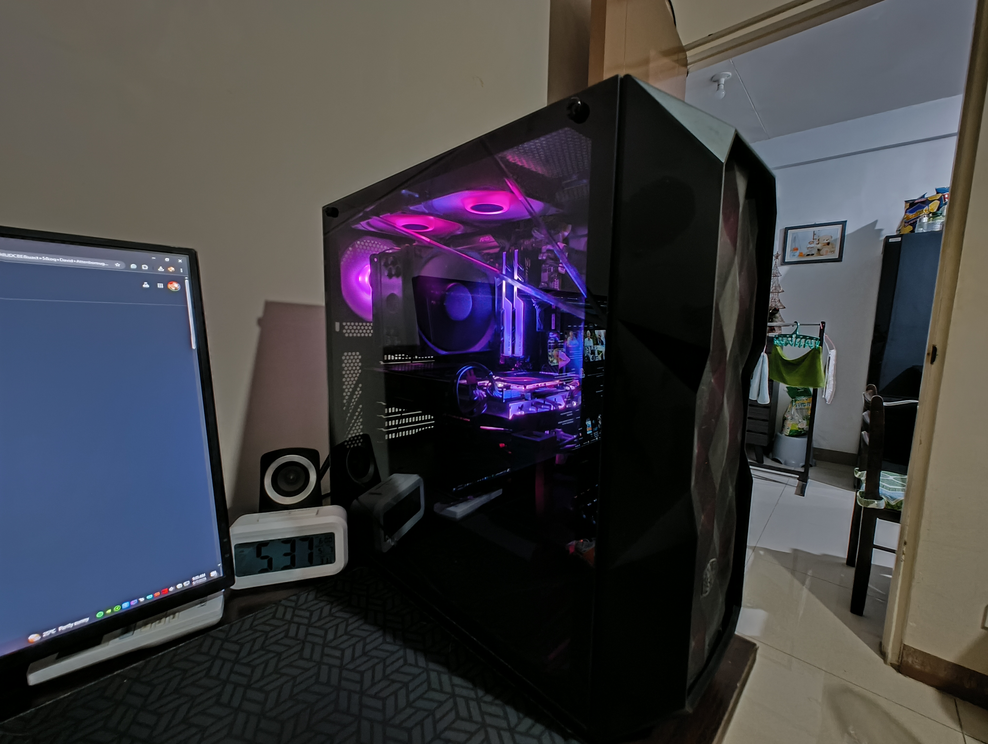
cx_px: 494
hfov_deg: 102.0
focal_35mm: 14
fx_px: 400
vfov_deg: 85.8
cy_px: 372
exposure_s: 1/10
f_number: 2.2
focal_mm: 2.15
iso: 12528
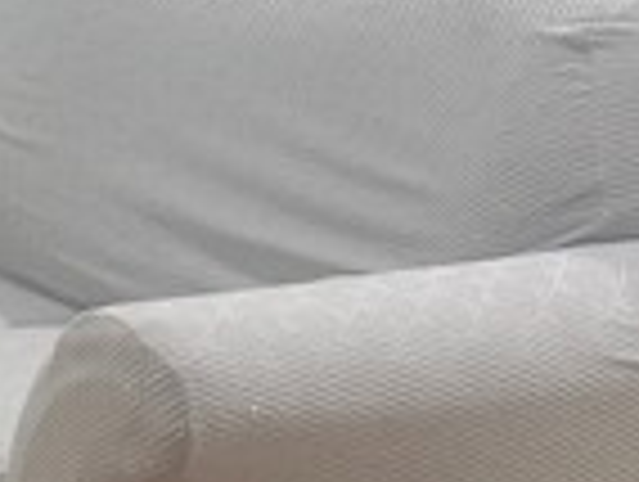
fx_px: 3994
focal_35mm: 216
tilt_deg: -7.0
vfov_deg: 6.8
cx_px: -513
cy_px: -99
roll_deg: -0.3
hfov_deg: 8.8
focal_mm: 6.86
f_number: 1.78
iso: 160
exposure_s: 1/60
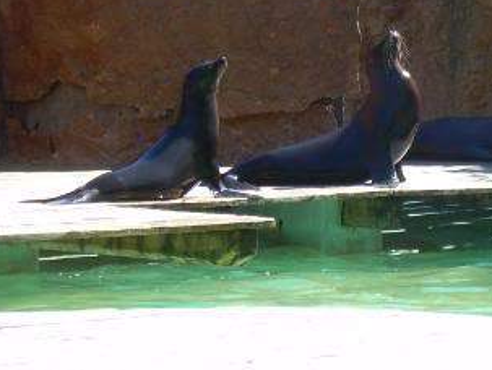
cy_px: 110
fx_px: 3301
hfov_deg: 8.5
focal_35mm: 232
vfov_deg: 6.4
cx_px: 398
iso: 50
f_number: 4.9
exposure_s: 1/229
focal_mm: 18.9
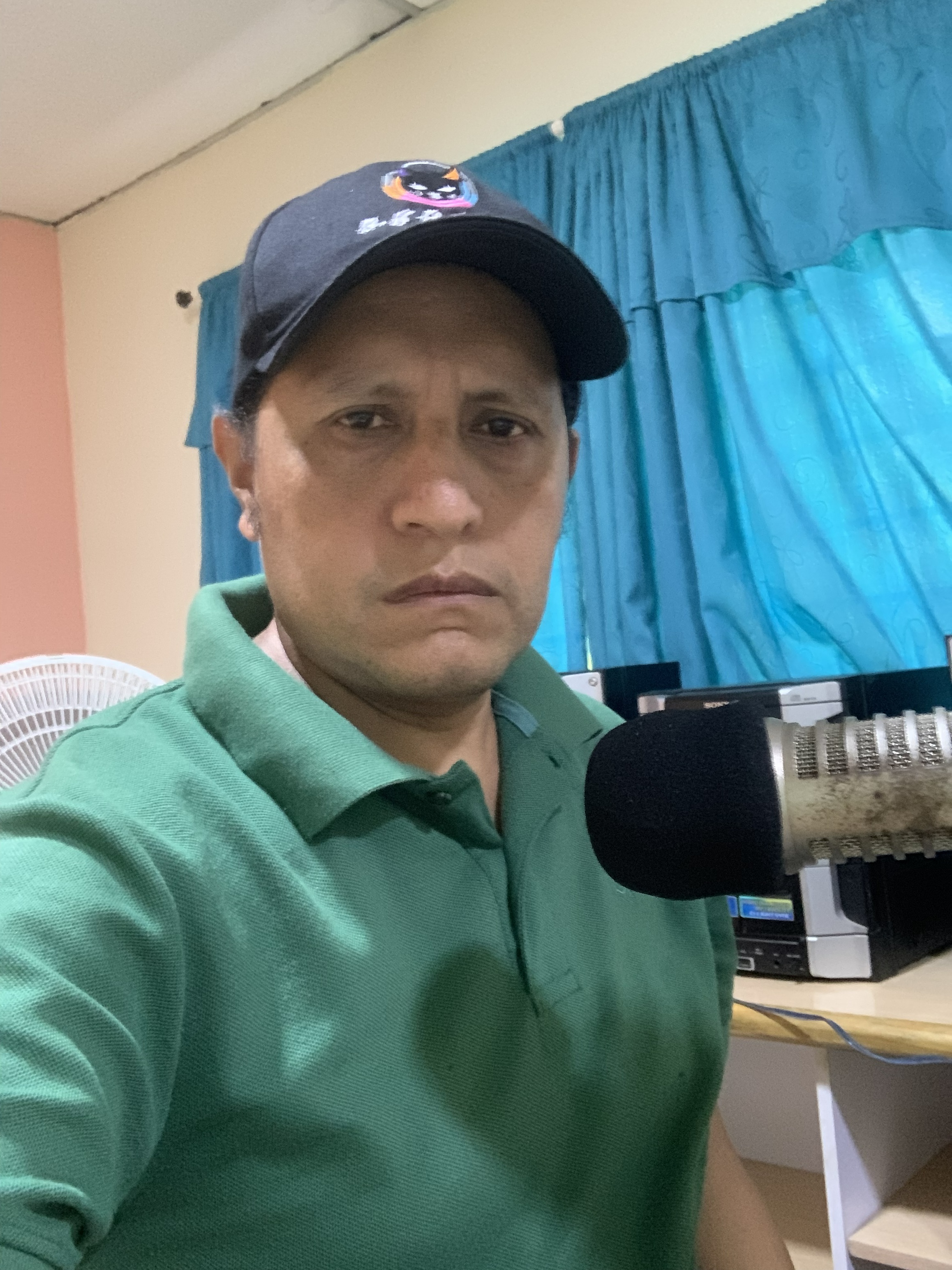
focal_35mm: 32
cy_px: 635
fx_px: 1173
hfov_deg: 44.2
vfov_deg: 56.8
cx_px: 476
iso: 640
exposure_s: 1/23
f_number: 2.2
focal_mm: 2.87
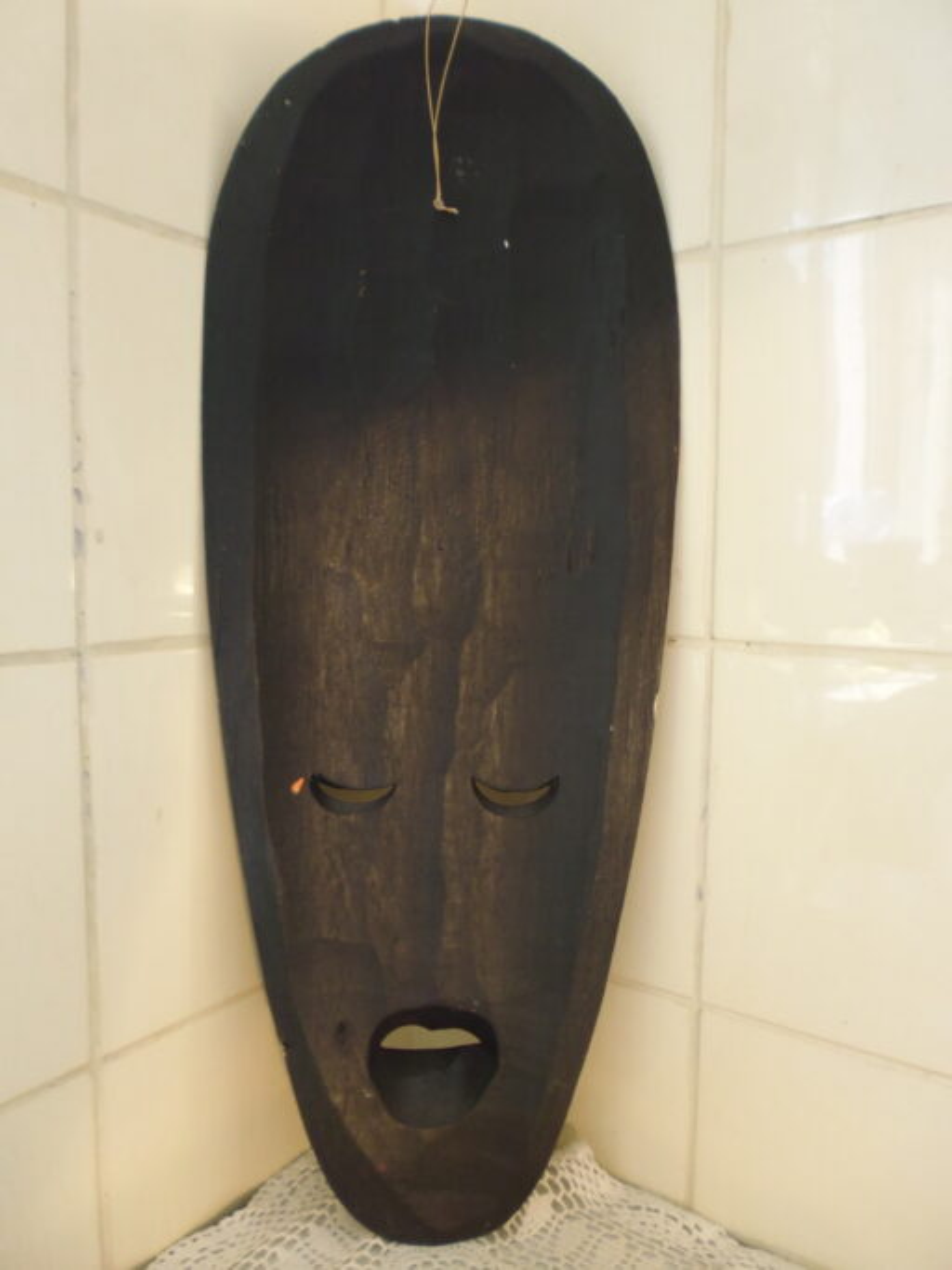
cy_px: 635
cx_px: 476
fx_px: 880
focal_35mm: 24
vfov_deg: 71.6
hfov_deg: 56.8
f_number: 2.8
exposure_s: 1/60
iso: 200
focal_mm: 4.3
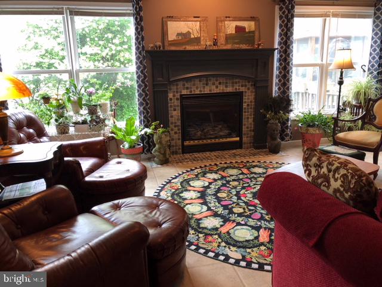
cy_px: 144
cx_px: 191
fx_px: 309
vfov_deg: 49.7
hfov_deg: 63.4
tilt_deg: -13.7
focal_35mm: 28
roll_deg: +1.2
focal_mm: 3.99
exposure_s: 1/17
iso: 40
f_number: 1.8
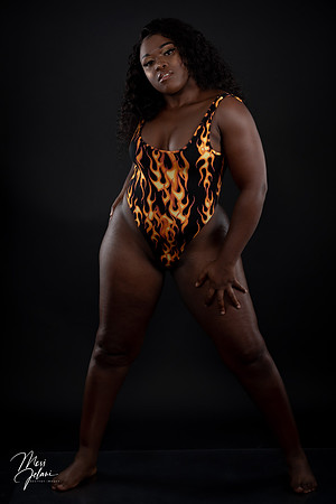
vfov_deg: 21.5
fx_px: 1330
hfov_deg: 14.4
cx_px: 168
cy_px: 252
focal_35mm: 95
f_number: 2.8
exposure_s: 1/1000
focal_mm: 95
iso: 100
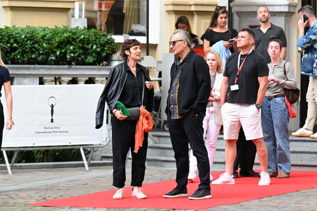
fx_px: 2245
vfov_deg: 5.4
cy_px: 106
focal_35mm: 255
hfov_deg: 8.1
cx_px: 158
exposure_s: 1/250
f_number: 4.5
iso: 2500
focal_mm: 170
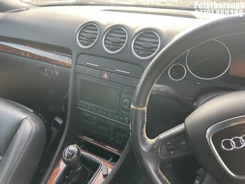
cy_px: 92
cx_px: 122
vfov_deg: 53.0
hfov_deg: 67.3
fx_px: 184
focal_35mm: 26
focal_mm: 4.2
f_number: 1.6
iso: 50
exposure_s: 1/121
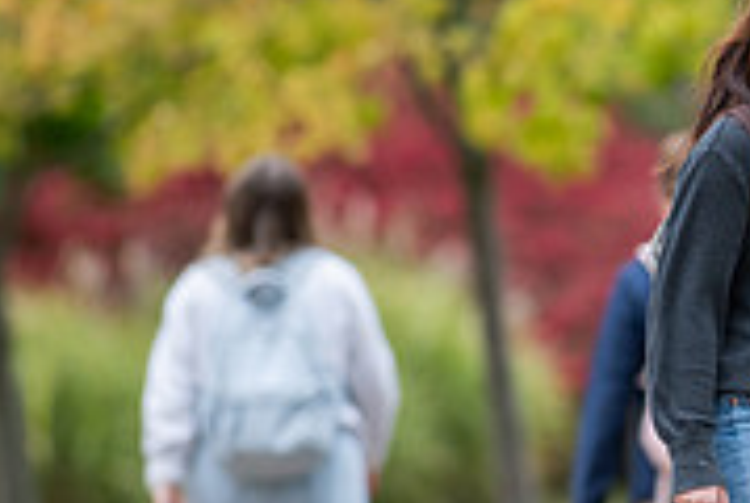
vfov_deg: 1.4
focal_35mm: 970
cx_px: 867
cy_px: 312
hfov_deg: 2.1
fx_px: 20242
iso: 250
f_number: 3.5
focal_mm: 300
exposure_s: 1/500
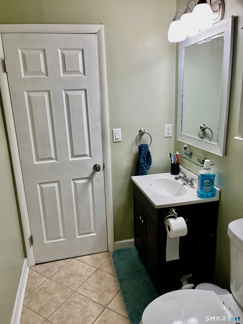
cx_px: 122
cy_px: 162
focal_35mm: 26
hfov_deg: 53.1
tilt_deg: -15.1
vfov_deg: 67.3
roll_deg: +2.5
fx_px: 243
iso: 80
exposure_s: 1/120
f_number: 1.6
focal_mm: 5.1
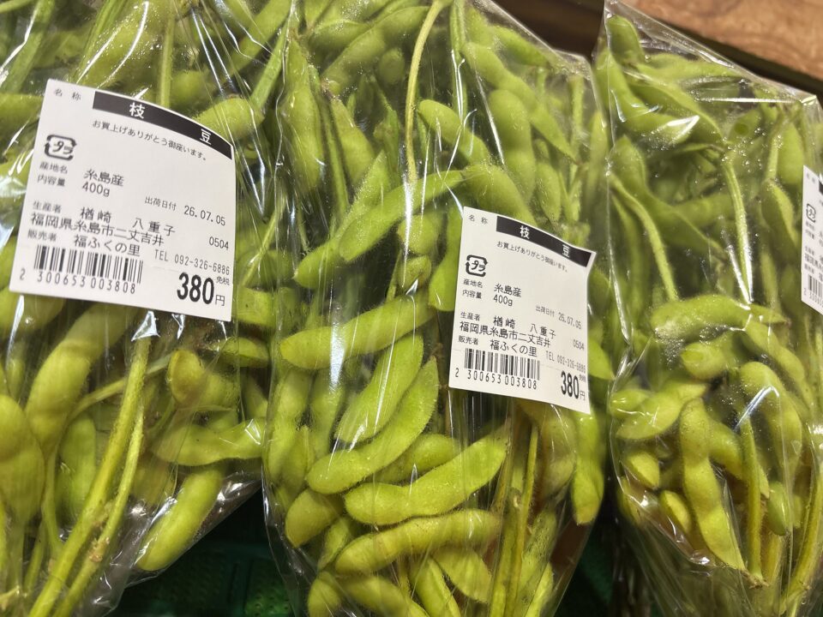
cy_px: 308
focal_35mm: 26
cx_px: 412
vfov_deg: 53.1
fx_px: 618
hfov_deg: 67.3
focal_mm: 5.96
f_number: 1.6
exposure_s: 1/60
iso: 125
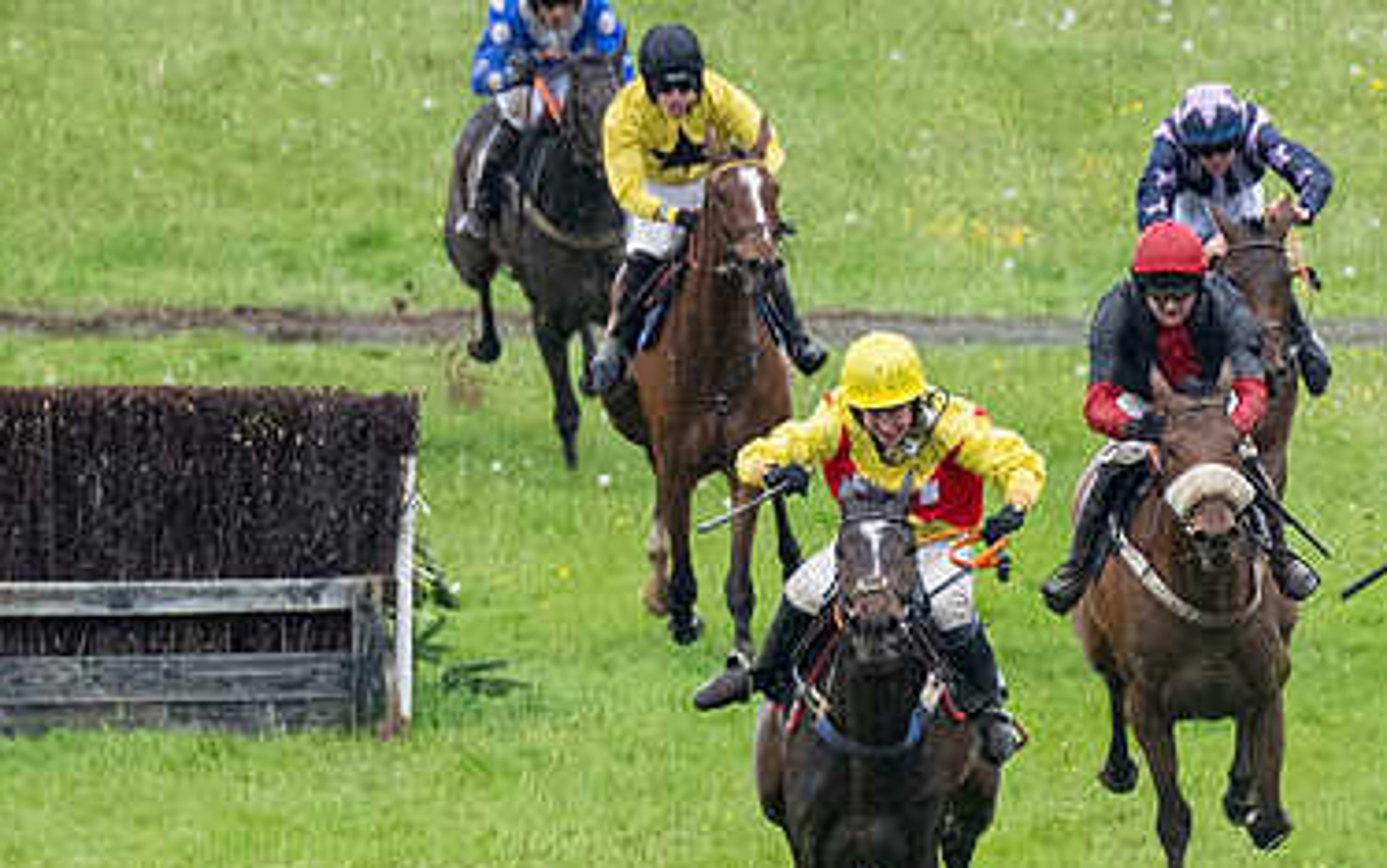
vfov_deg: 0.9
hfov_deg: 1.5
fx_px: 54638
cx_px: 1016
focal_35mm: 1445
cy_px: 763
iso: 1000
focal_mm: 280
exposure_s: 1/1250
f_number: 4
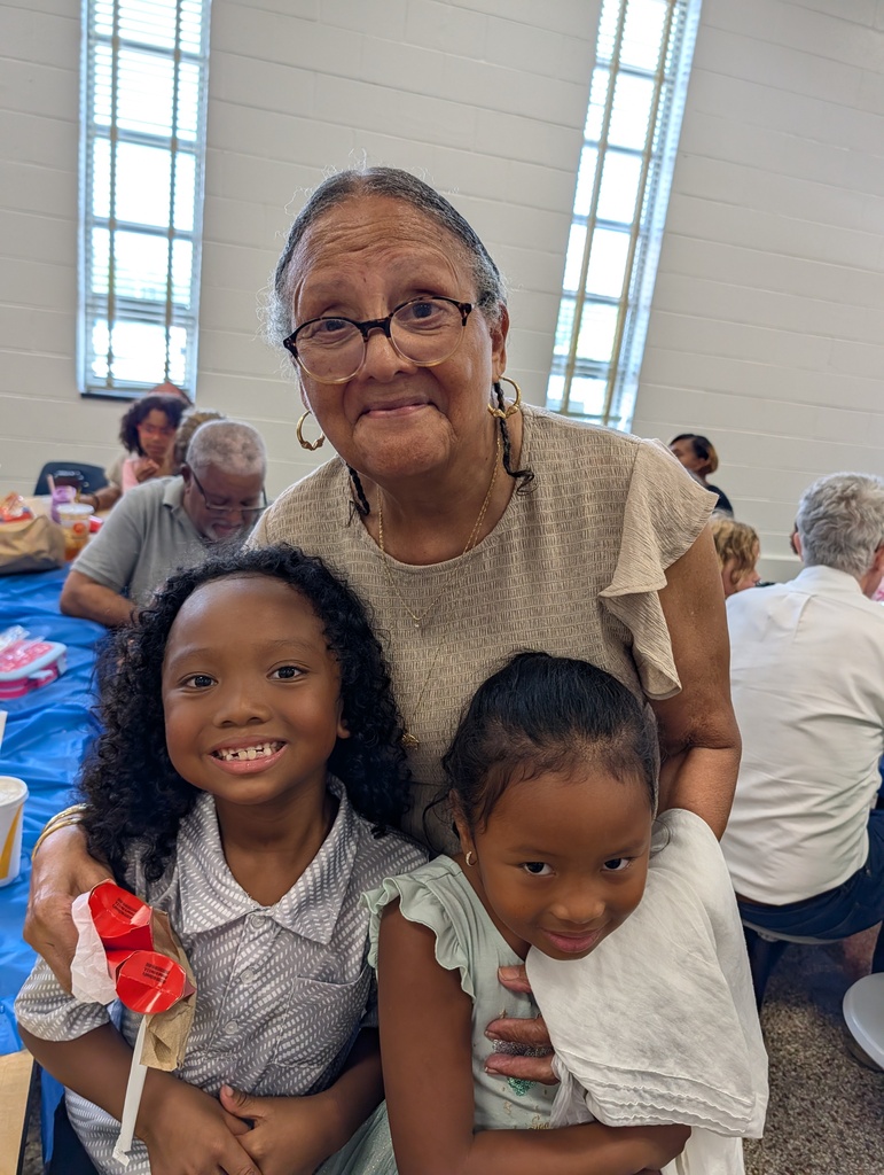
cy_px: 588
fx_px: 815
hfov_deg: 56.9
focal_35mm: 24
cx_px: 442
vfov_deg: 71.5
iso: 130
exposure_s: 1/120
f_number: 1.68
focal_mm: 6.9
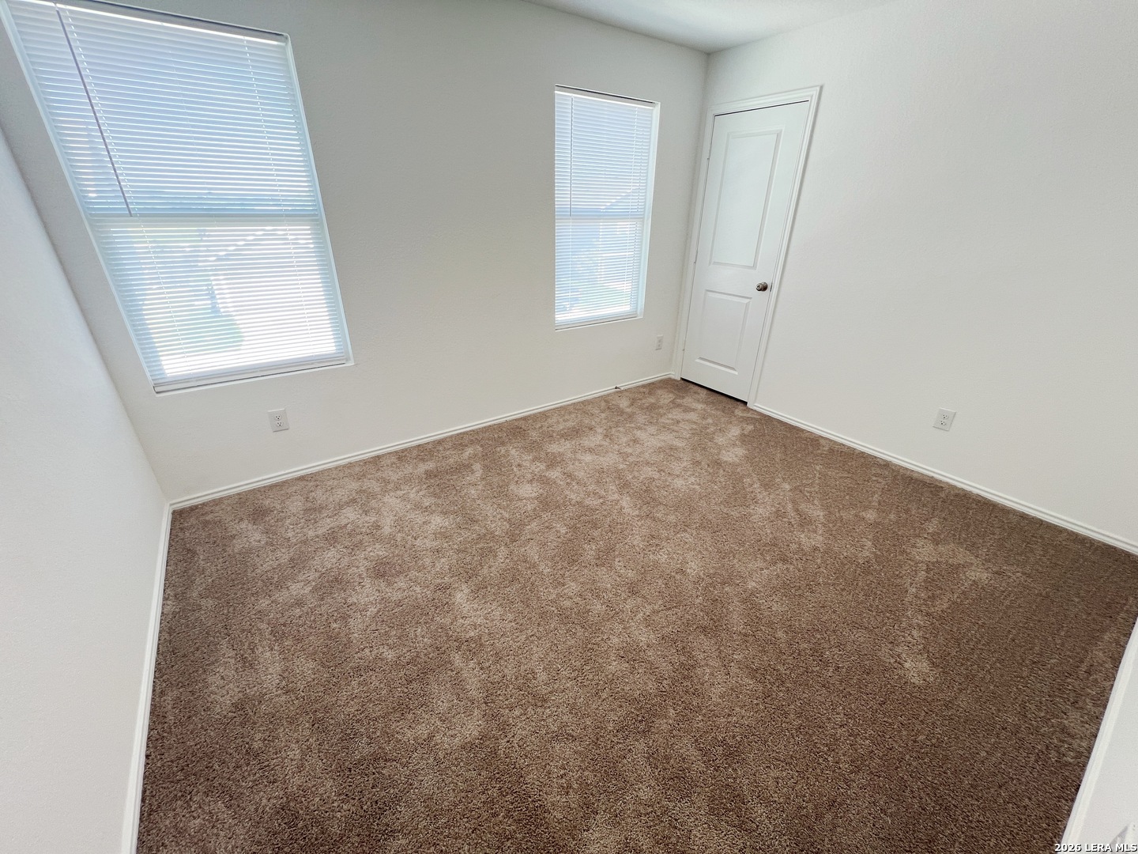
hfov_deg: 106.2
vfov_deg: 89.9
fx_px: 427
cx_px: 569
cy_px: 427
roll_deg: -2.4
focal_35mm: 13
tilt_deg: -26.9
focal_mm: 1.57
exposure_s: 1/120
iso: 125
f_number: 1.8
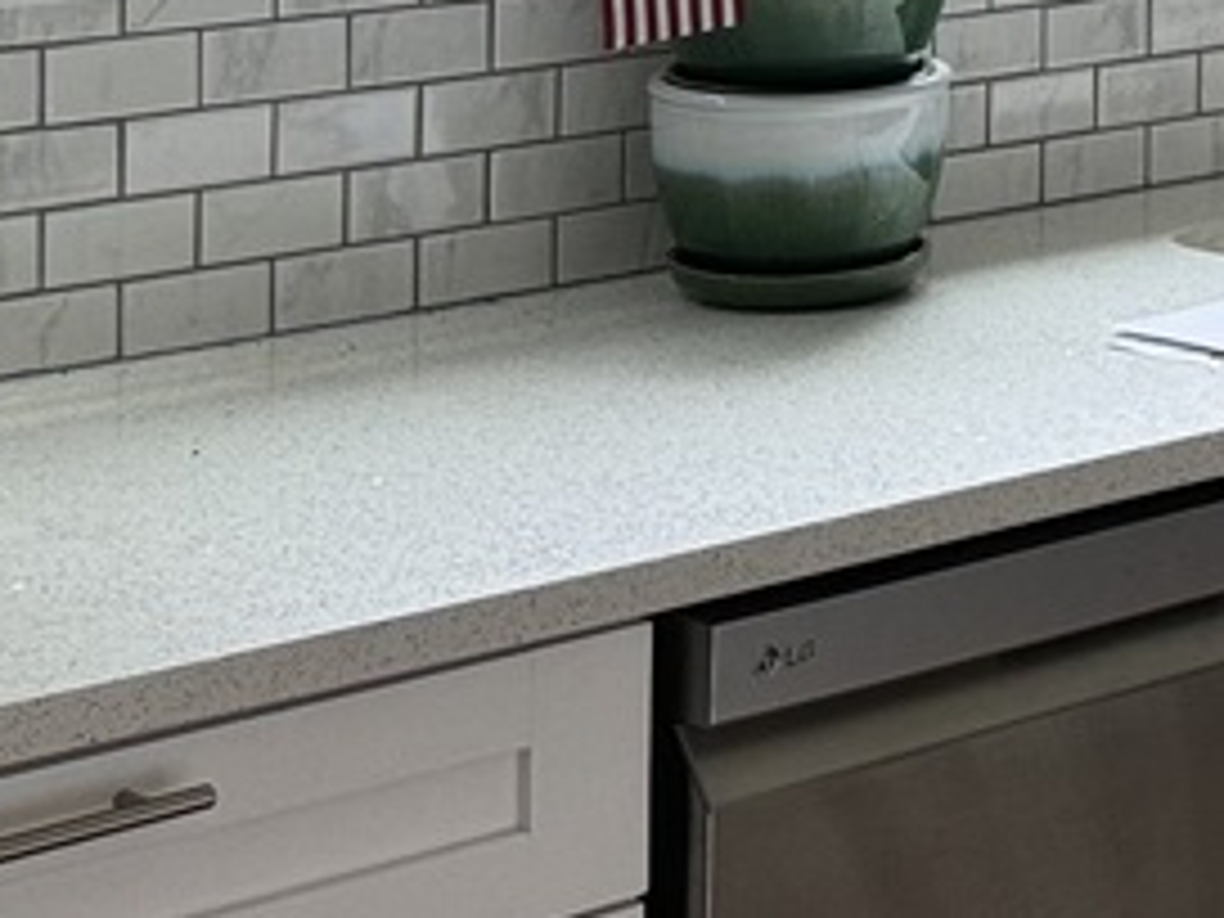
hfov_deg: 14.0
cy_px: -428
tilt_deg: -4.2
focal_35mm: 127
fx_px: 4491
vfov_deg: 11.2
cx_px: 2092
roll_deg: -1.7
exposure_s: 1/109
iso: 100
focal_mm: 6.76
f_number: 1.78
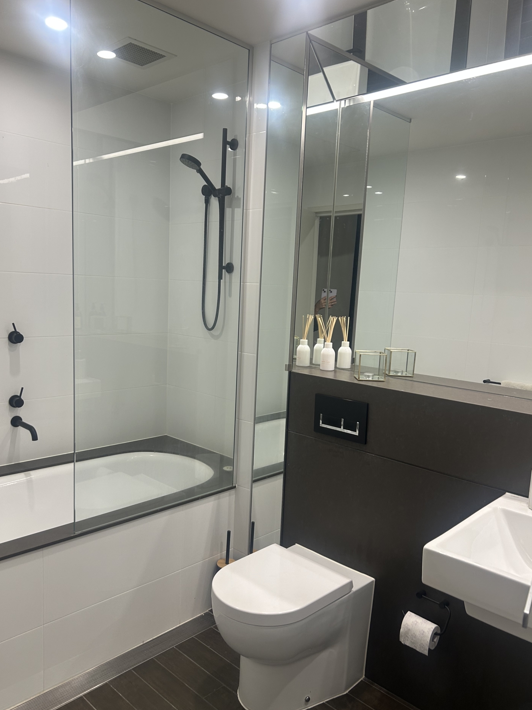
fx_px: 574
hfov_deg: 49.7
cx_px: 251
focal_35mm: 28
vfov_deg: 63.4
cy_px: 366
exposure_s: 1/100
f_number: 1.5
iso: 64
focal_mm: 5.7
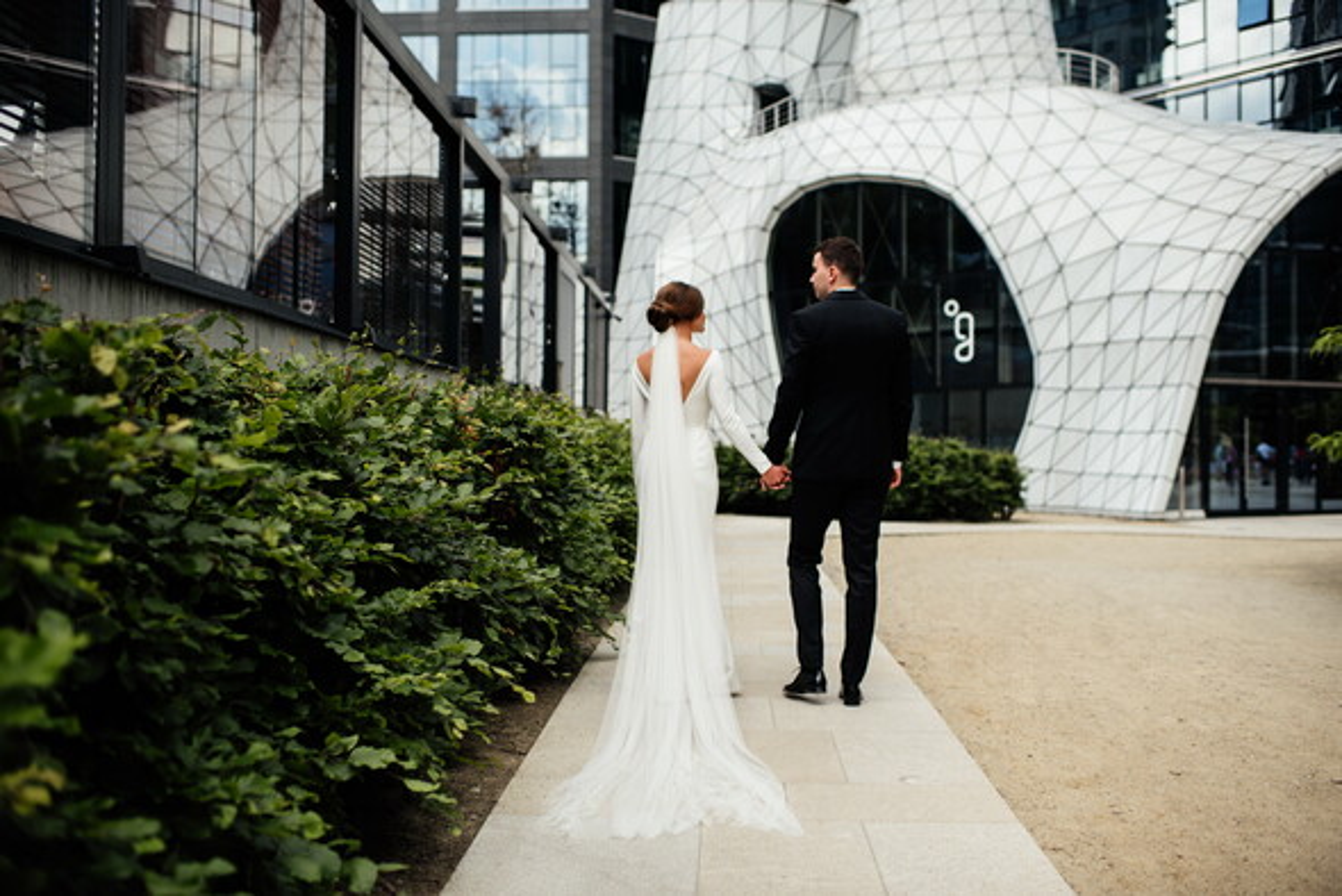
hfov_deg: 54.4
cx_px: 671
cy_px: 448
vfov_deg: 37.9
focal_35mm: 35
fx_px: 1305
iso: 100
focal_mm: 35
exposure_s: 1/1250
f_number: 2.2
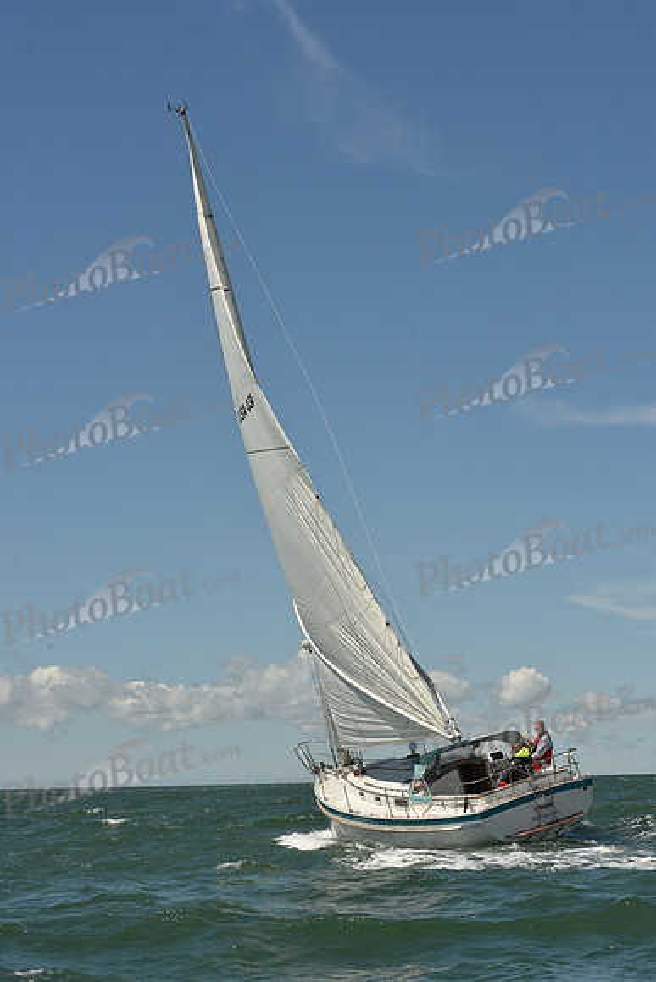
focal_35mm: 70
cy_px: 491
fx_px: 1912
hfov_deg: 19.5
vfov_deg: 28.8
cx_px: 328
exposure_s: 1/800
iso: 320
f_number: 13
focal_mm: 70
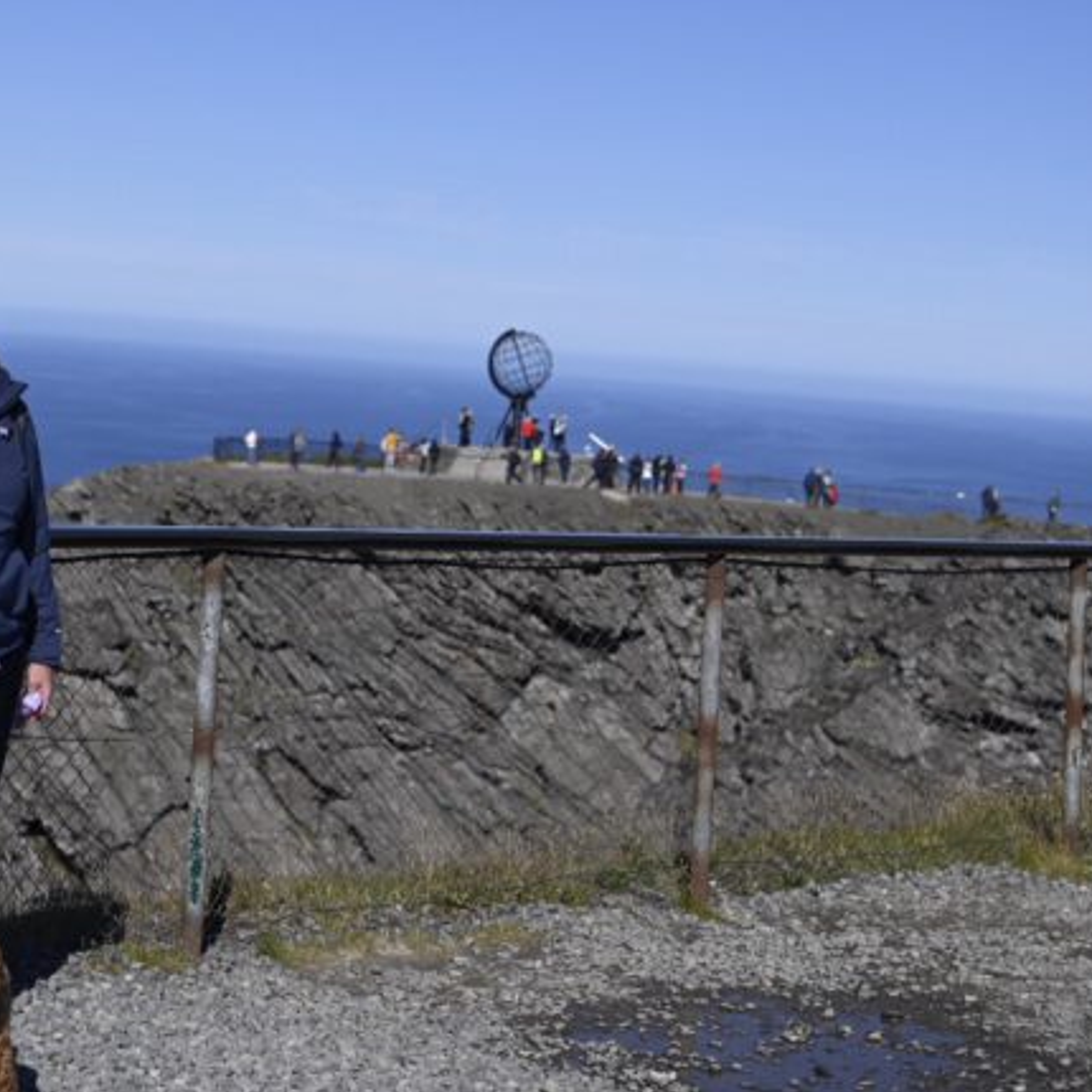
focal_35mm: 89
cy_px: 336
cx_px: 477
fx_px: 3176
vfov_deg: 19.4
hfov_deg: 19.5
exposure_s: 1/4000
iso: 100
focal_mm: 44
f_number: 3.2
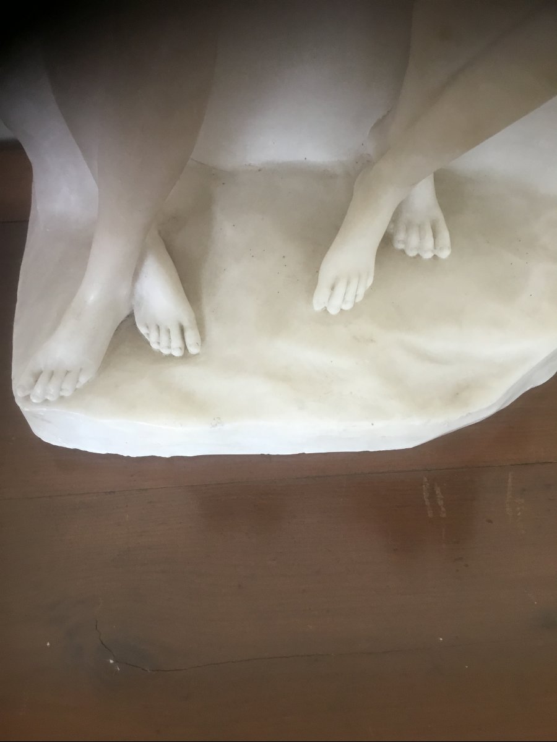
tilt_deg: -52.9
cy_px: 371
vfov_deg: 58.4
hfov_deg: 45.4
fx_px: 665
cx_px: 278
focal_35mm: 31
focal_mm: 3.3
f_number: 2.4
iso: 100
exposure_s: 1/33
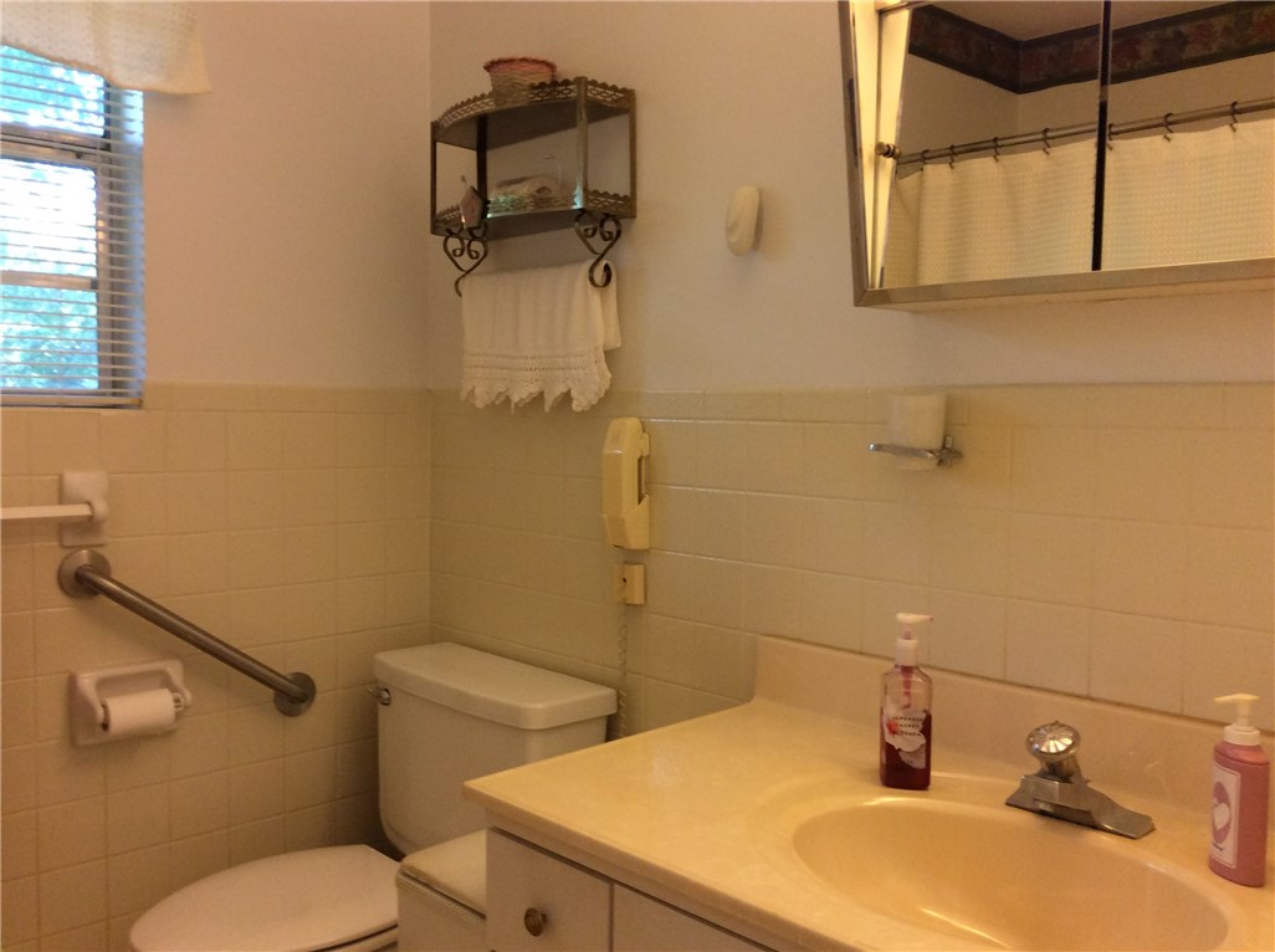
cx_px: 638
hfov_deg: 56.9
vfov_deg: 44.0
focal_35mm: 32
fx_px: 1177
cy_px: 476
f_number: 2.4
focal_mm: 3.3
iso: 100
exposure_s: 1/24
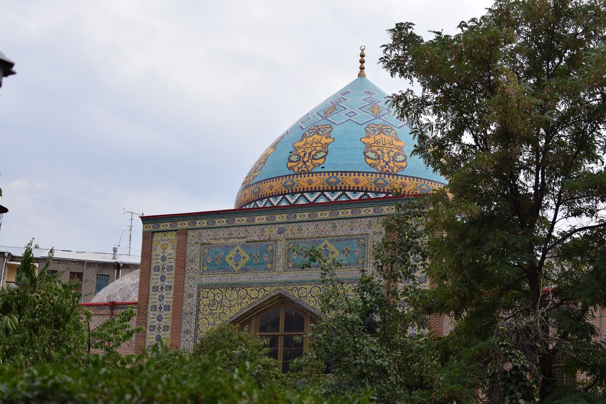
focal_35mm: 52
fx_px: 884
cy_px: 202
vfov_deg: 25.8
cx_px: 303
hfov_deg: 37.9
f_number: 5
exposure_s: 1/2500
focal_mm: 35
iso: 400
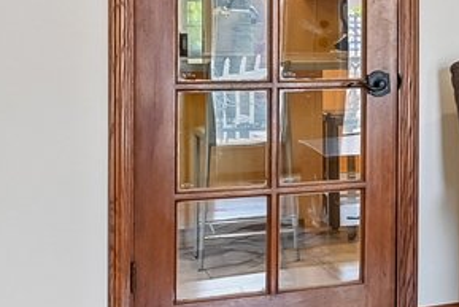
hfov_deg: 17.5
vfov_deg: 14.7
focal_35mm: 92
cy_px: 36
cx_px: 845
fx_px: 1174
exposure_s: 1/5
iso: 250
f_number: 8
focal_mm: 13
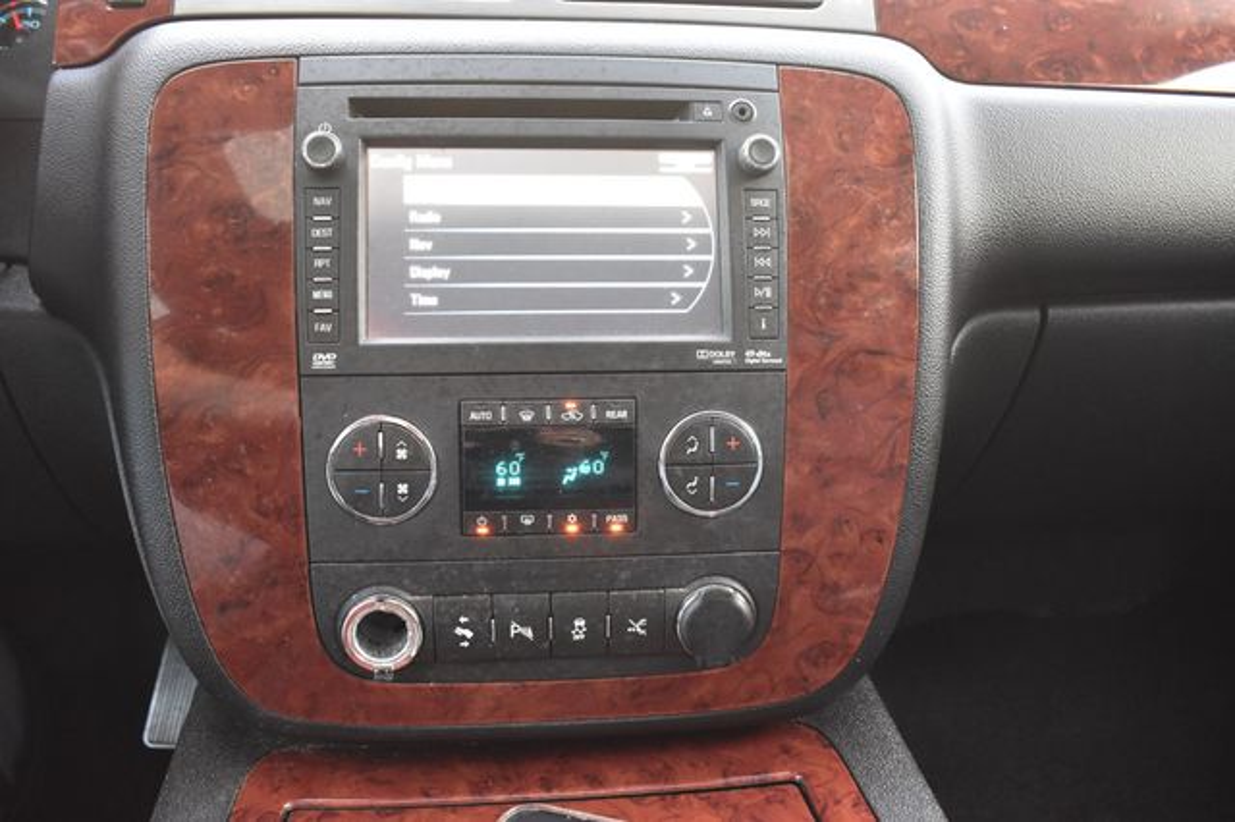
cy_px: 411
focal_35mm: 33
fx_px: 1131
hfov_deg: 57.2
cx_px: 618
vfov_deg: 39.9
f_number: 6.3
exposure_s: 1/15
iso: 1600
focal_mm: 22
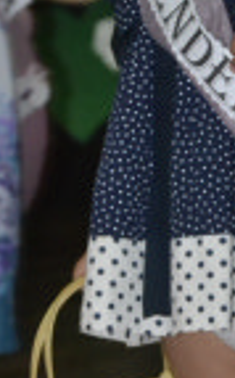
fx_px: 4664
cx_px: 265
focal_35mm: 454
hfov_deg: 2.9
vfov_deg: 4.6
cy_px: 161
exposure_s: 1/60
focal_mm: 85
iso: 3200
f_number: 5.6
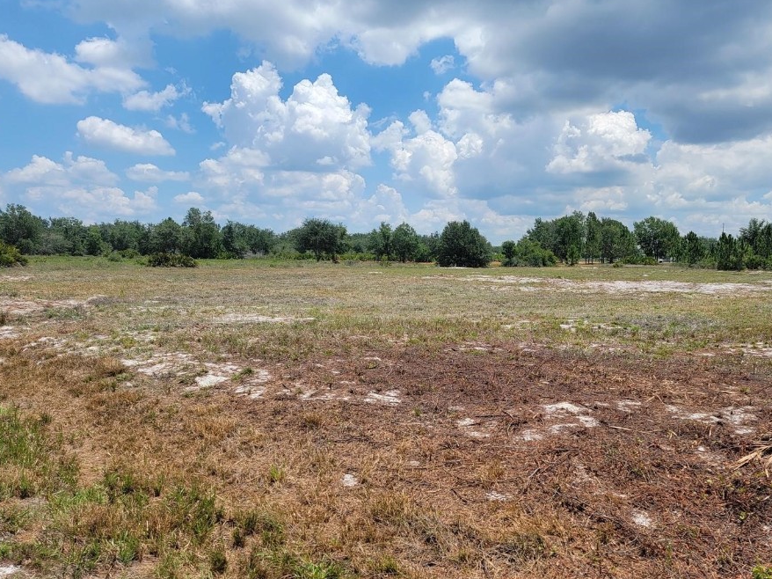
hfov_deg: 63.3
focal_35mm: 28
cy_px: 299
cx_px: 426
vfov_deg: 49.7
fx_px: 624
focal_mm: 6.7
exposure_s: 1/1176
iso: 16
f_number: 1.8
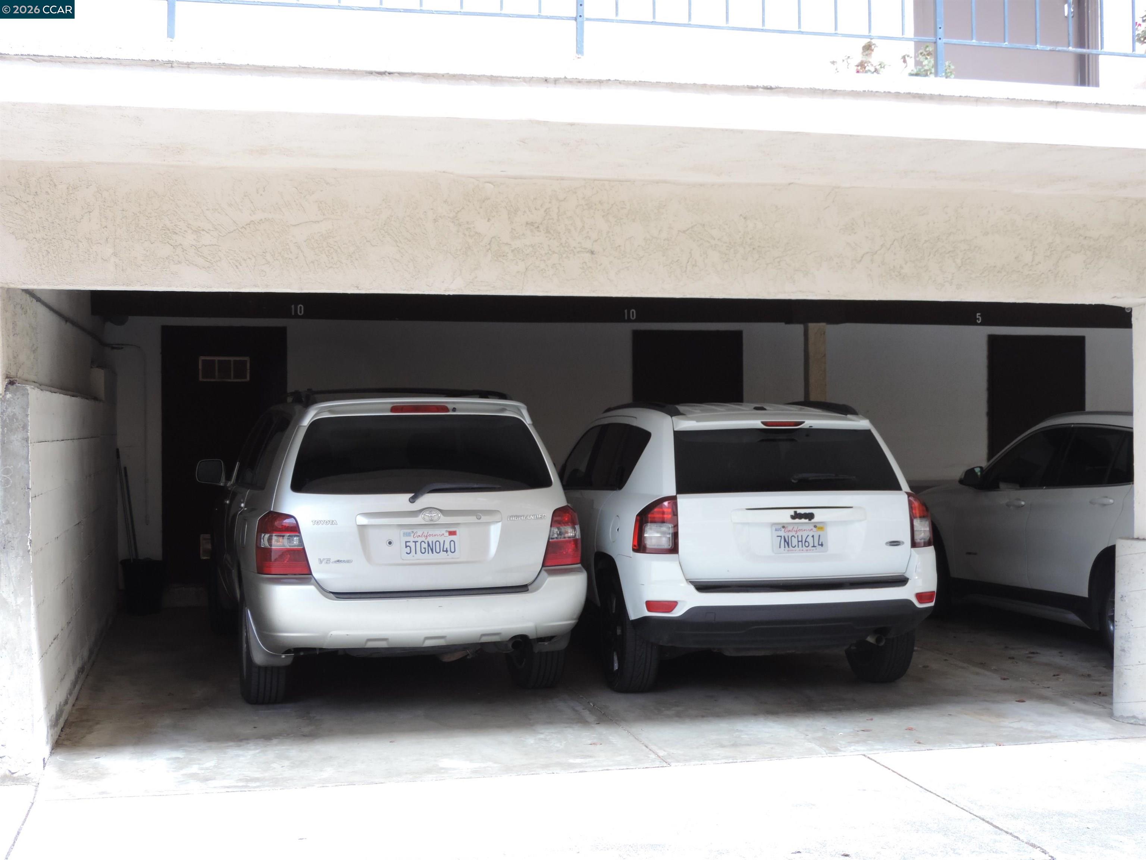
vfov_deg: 30.9
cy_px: 430
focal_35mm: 47
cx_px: 573
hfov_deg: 40.4
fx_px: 1556
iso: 140
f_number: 3.5
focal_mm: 8.3
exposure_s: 1/50
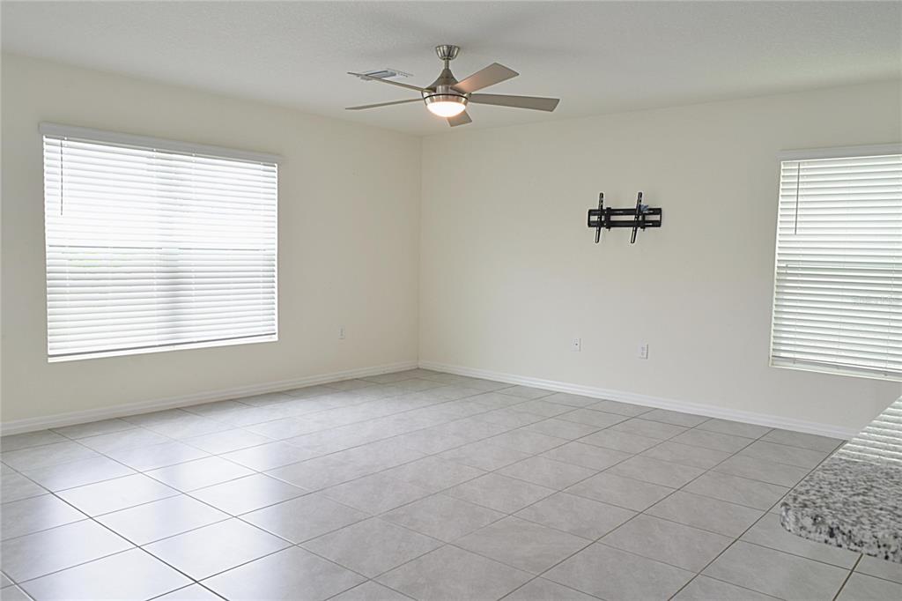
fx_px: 676
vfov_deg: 47.9
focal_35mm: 27
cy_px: 300
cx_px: 451
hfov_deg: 67.4
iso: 200
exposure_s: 1/6
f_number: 11
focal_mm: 18
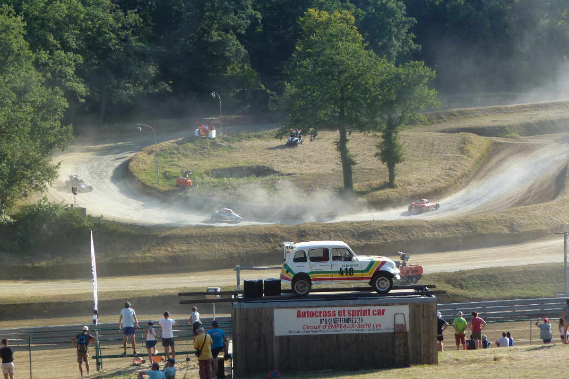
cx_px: 279
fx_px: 1122
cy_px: 195
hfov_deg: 28.4
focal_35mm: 71
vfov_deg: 19.2
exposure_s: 1/320
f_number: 4.5
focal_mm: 10.9
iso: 100
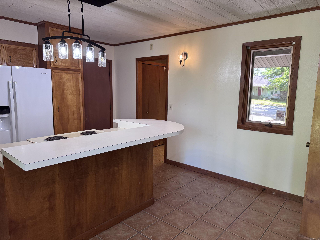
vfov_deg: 56.8
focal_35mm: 24
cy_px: 120
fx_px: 222
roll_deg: -1.0
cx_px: 160
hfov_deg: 71.6
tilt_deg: -8.6
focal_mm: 6.76
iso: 200
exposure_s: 1/120
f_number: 1.78
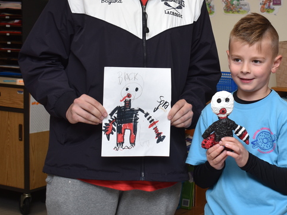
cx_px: 216
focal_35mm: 92
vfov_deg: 16.0
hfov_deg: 21.1
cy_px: 47
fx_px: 762
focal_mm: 30
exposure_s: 1/60
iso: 160
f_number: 4.5
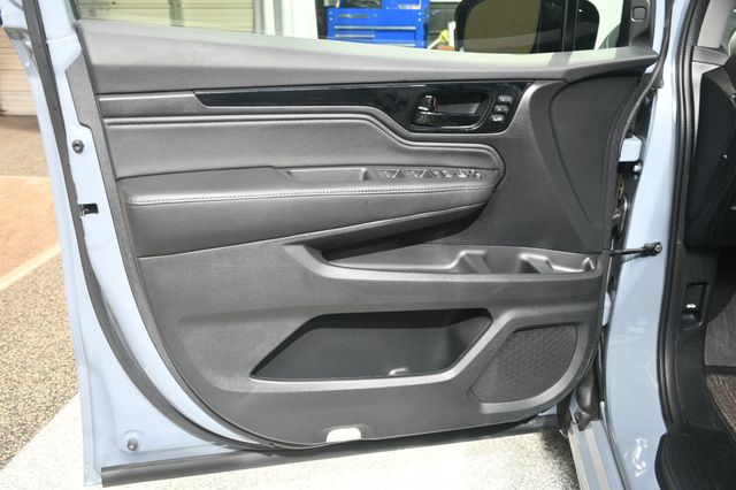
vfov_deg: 39.9
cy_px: 245
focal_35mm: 33
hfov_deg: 57.2
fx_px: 674
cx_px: 368
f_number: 3.5
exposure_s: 1/160
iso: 100
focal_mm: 22
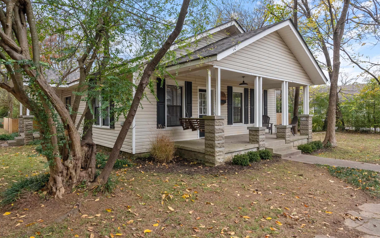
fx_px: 228
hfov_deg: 79.6
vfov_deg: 55.0
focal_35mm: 22
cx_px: 187
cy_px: 112
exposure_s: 1/60
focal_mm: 21
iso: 640
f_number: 9
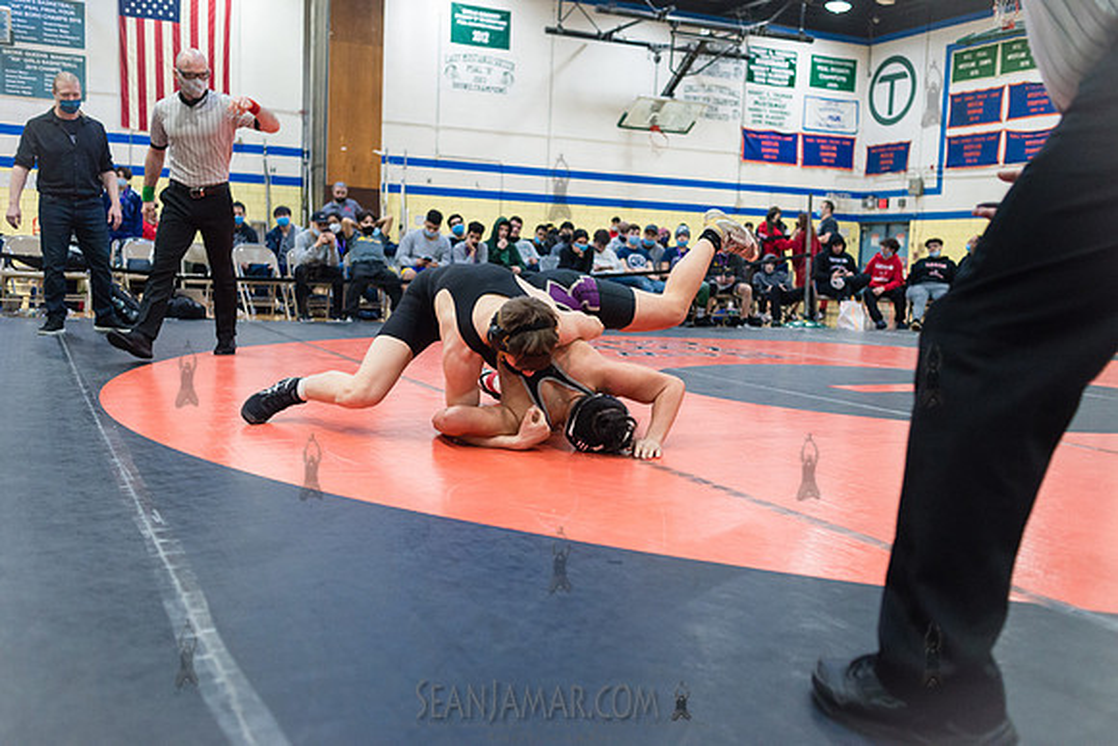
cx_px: 559
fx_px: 1087
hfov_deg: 54.4
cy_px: 373
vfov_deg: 37.9
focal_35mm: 35
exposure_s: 1/400
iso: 4000
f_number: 3.5
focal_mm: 35
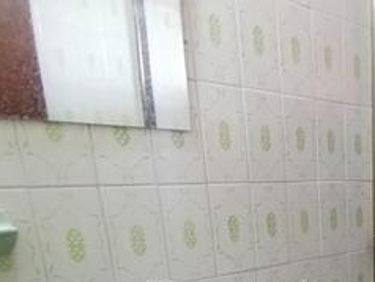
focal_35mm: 43
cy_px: 302
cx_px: 449
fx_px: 466
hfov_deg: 34.9
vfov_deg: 30.5
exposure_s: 1/25
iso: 787
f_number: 2.2
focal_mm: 1.42
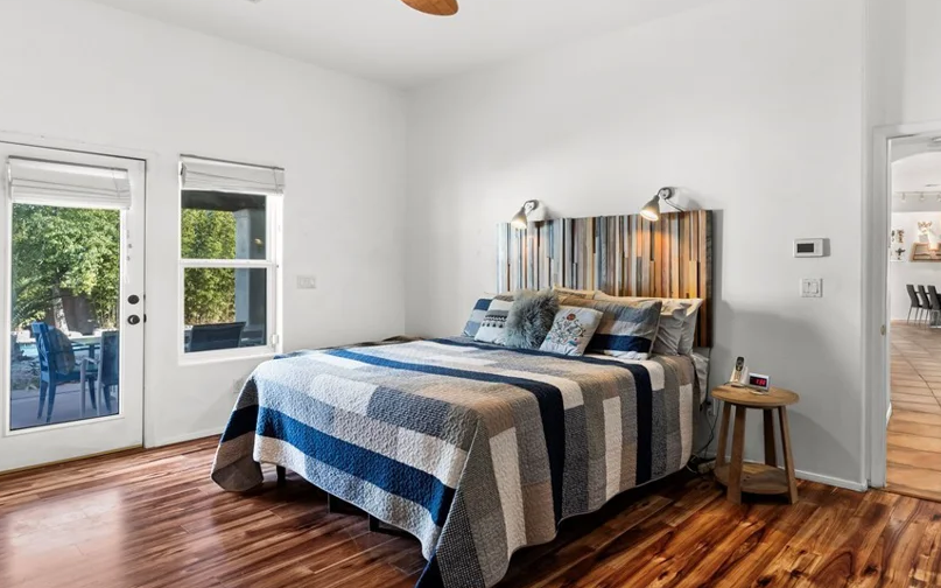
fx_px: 564
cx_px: 563
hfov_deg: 78.8
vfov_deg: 55.0
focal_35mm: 22
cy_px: 269
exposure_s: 1/5
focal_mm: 17
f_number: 8
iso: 400
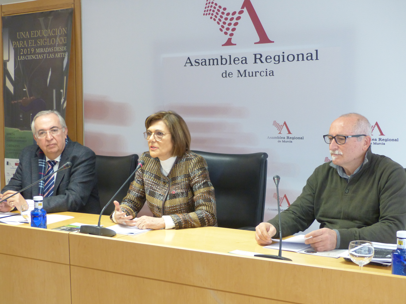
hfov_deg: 32.7
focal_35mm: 59
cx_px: 203
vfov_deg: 24.8
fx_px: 692
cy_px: 152
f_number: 2.8
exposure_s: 1/60
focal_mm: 10.5
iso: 250
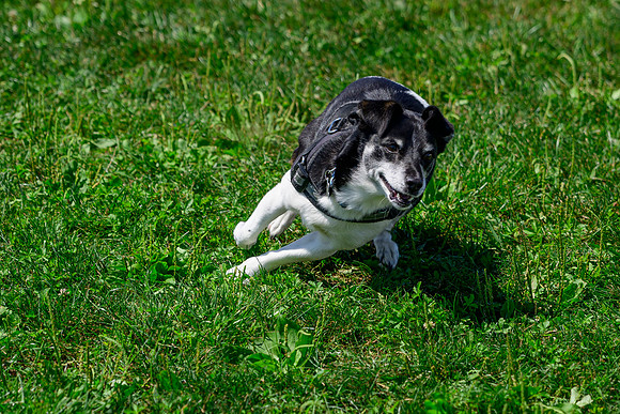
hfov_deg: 8.4
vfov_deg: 5.6
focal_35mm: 246
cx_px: 310
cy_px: 207
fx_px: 4238
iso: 64
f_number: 4.5
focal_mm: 120
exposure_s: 1/1000
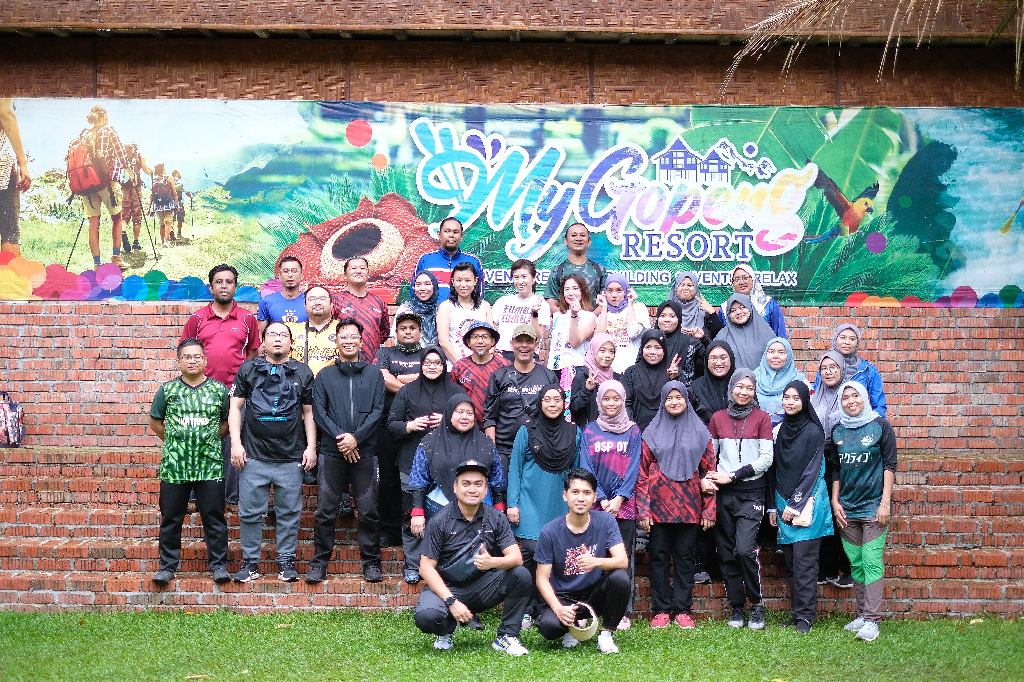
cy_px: 341
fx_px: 1507
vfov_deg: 25.5
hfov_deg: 37.5
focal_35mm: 53
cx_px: 512
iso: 1000
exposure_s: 1/640
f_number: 1.4
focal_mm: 35
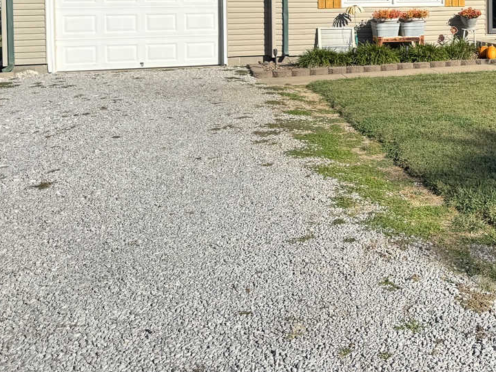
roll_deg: +0.4
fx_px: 688
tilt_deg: -1.5
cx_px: 471
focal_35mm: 48
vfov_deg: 28.5
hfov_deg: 36.5
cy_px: 5
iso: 80
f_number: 1.78
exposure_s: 1/1193
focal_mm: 6.76
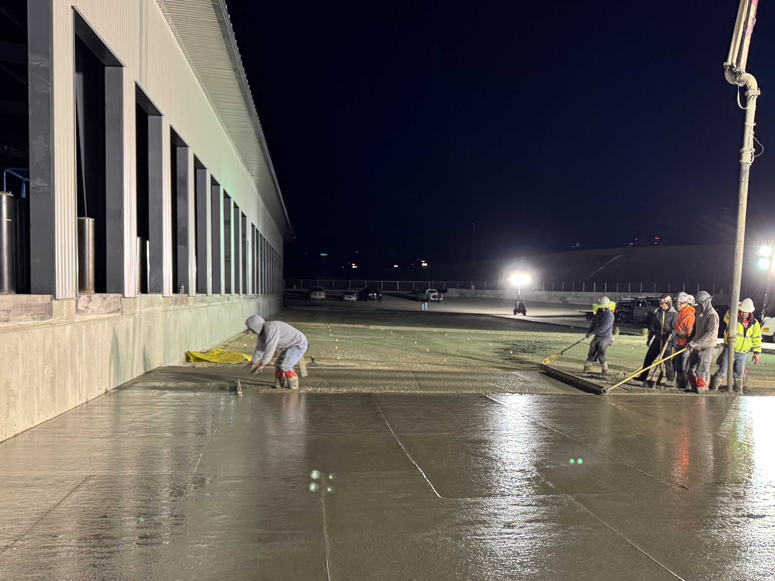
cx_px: 552
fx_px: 940
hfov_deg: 43.8
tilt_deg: -4.3
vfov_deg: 34.2
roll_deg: -1.7
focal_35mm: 42
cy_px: 366
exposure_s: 1/59
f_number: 1.78
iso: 500
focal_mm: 6.76
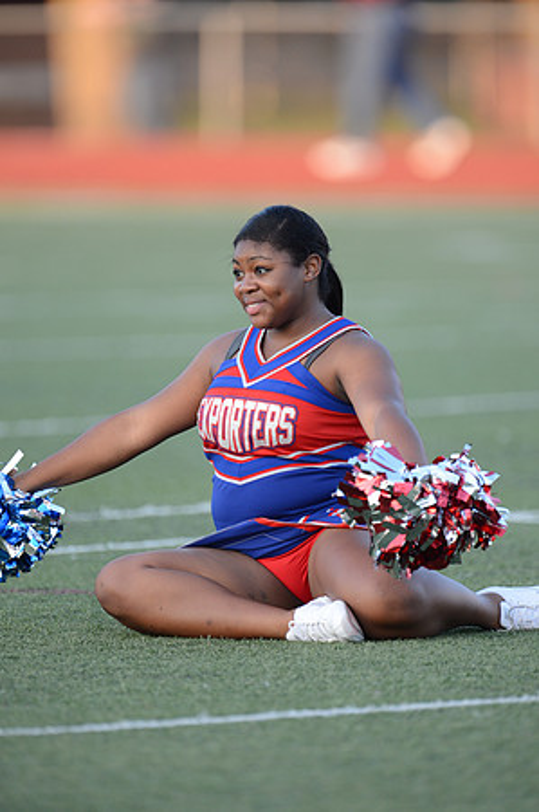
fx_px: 12380
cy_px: 406
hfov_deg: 2.5
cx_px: 270
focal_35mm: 550
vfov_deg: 3.8
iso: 800
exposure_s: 1/500
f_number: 4
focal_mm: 550
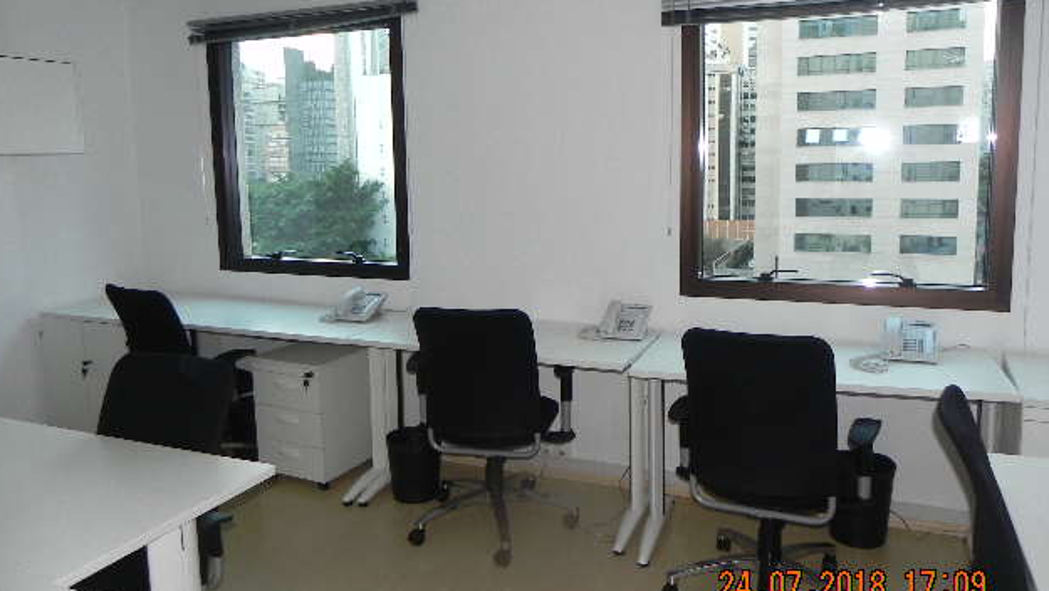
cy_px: 265
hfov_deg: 66.0
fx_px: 807
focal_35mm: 29
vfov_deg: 40.2
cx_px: 514
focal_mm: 4.6
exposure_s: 1/30
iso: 200
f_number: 2.8
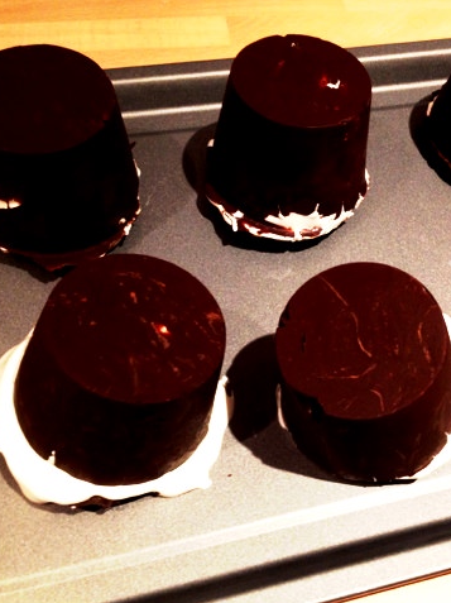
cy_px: 302
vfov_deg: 40.5
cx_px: 307
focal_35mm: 47
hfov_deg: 30.6
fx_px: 818
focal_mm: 4.28
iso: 160
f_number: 2.4
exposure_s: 1/20
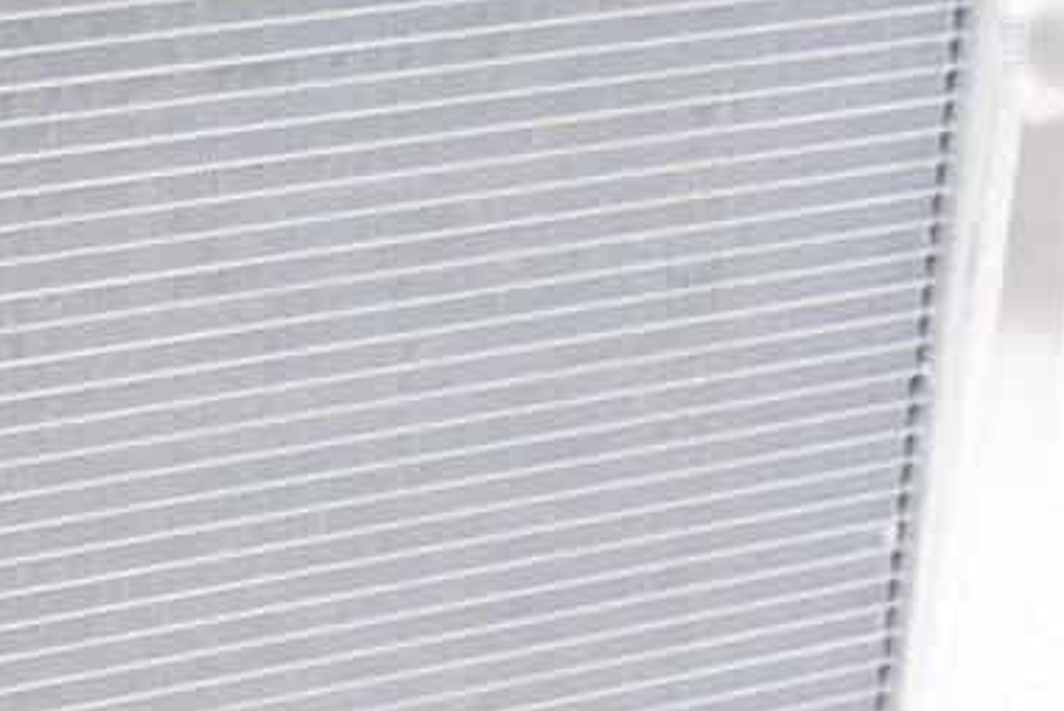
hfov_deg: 14.2
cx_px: -465
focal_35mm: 136
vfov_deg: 10.1
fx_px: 4022
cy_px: 568
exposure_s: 1/100
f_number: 5
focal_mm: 23
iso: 400
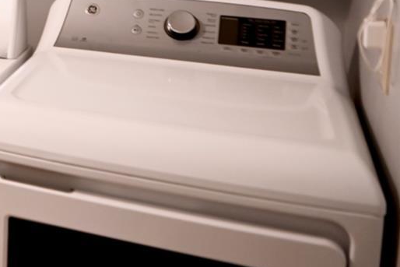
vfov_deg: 18.6
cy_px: -38
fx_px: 778
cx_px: -182
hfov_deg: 23.6
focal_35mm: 70
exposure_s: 1/30
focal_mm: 24
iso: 1250
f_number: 3.5
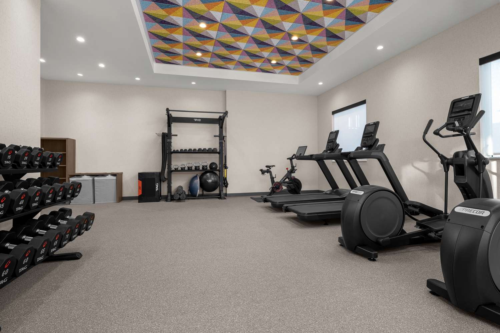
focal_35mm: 17
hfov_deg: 93.3
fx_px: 236
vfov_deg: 70.5
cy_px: 166
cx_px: 250
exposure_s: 1/15
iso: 400
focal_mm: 11.5
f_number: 8
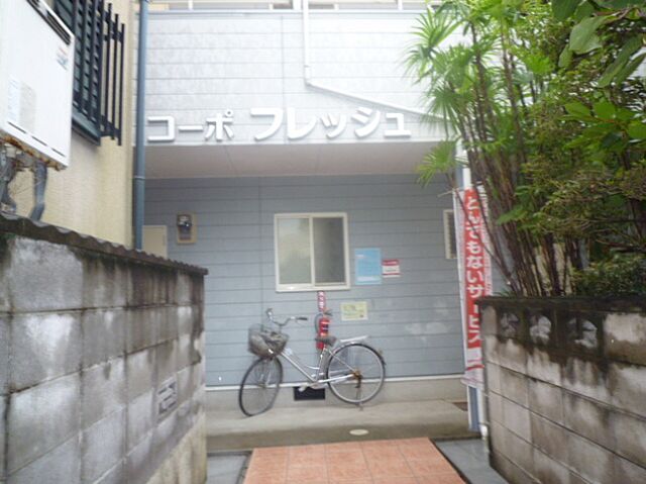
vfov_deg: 54.8
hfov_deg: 69.4
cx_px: 323
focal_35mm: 25
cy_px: 242
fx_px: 466
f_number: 2.8
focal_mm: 4.4
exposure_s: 1/30
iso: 250
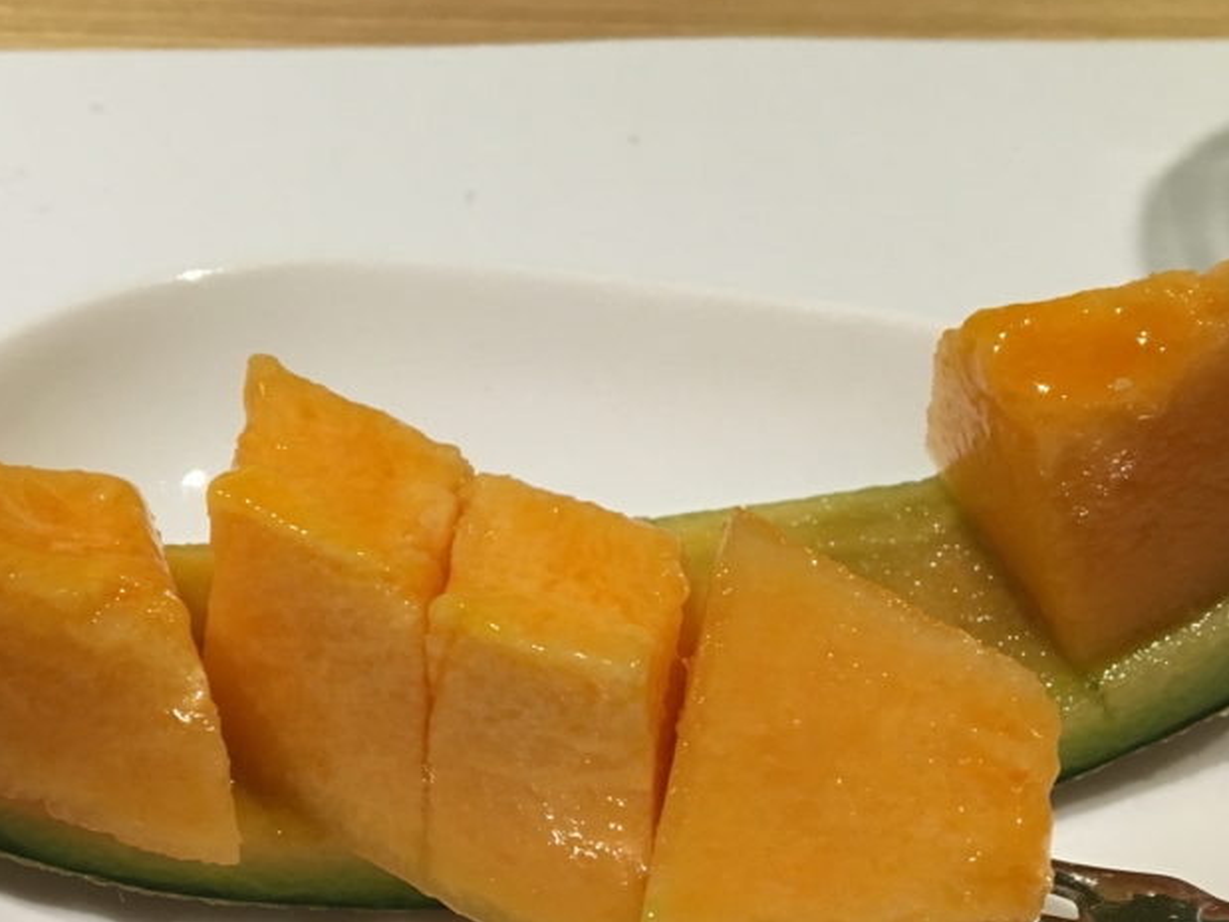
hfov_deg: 39.6
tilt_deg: -53.6
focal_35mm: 48
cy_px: 735
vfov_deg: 29.6
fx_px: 1704
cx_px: 532
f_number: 2.2
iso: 200
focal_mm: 4.15
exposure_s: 1/33
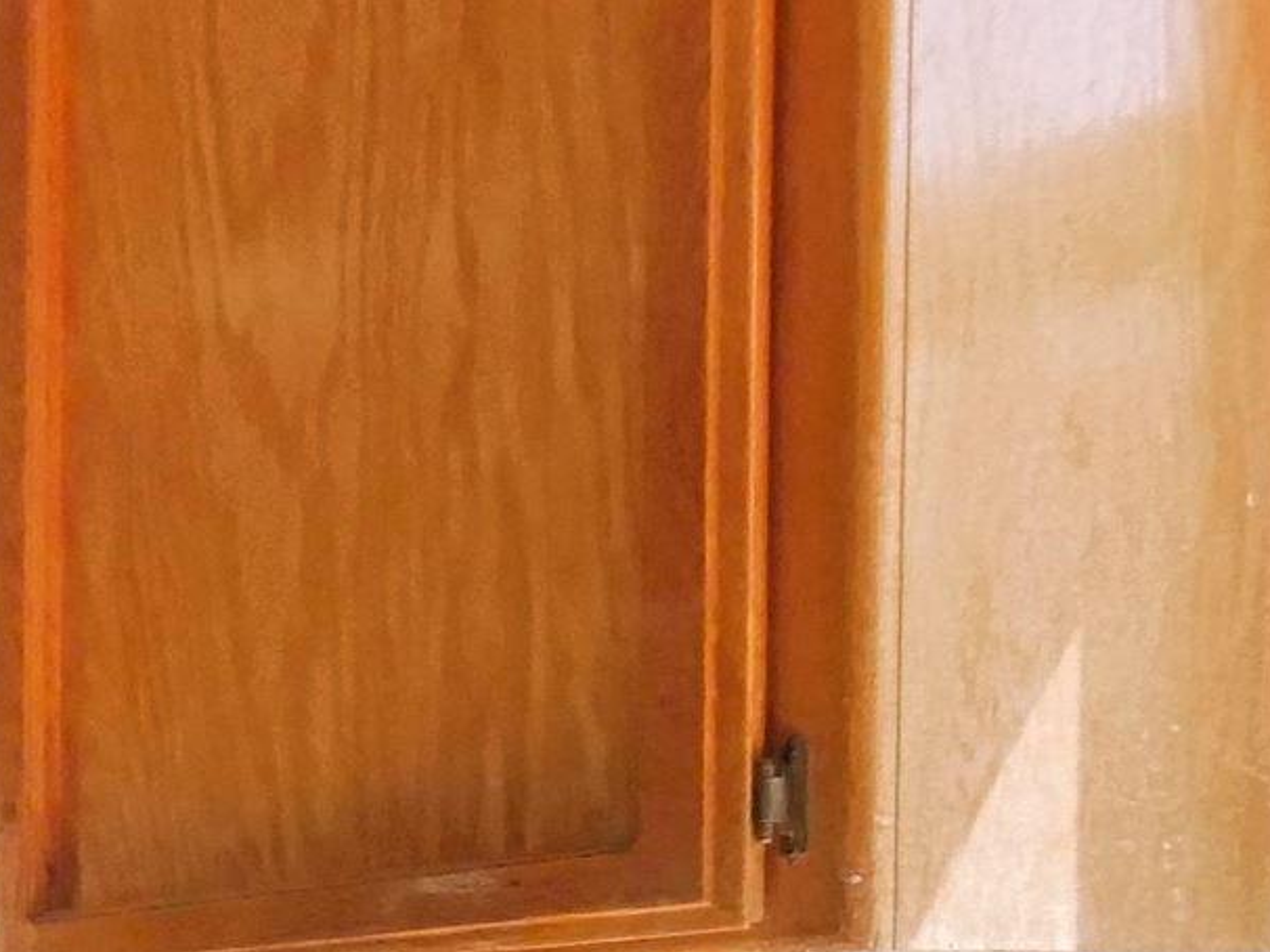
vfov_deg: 18.9
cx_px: -1807
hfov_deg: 15.0
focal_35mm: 71
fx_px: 2604
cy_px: 1304
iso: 800
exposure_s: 1/160
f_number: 9
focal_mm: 7
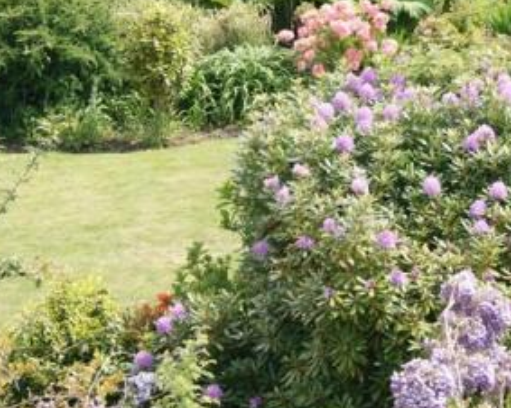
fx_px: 1724
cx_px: 339
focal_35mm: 114
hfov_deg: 16.8
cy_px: 40
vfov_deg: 13.4
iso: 100
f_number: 8
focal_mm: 35
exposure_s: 1/160
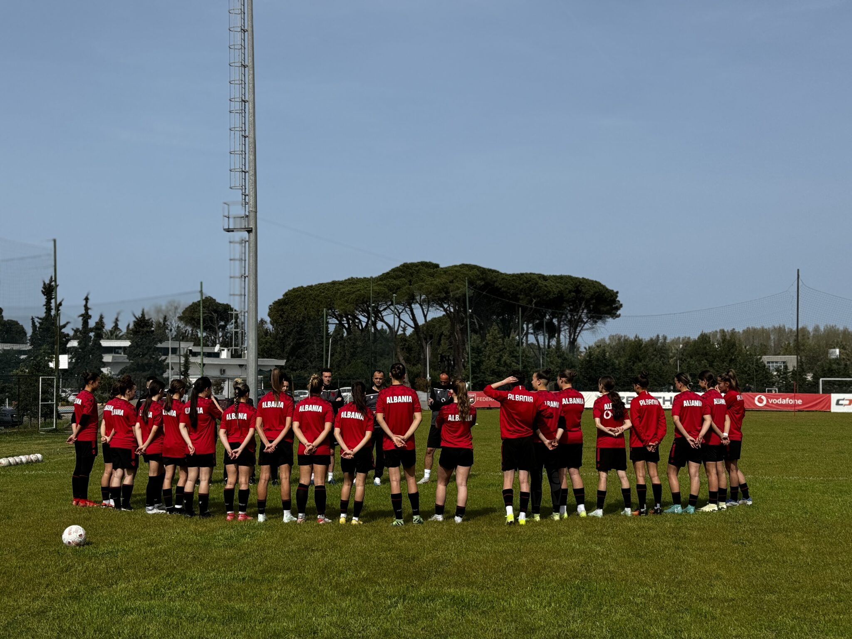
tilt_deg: +3.6
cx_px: 426
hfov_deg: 39.7
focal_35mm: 48
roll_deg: -1.0
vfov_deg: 30.3
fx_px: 1181
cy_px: 320
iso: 64
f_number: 1.78
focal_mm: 6.86
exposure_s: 1/5376
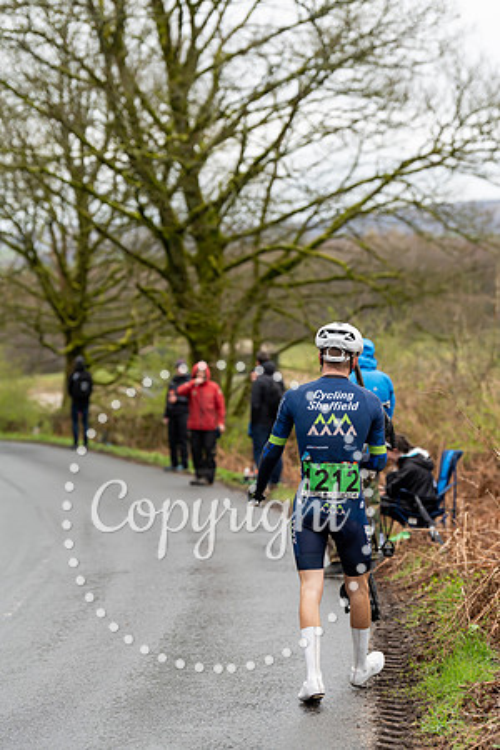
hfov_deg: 11.8
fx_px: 2416
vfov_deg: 17.6
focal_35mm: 116
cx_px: 250
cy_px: 375
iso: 800
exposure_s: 1/1000
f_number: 3.5
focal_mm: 116
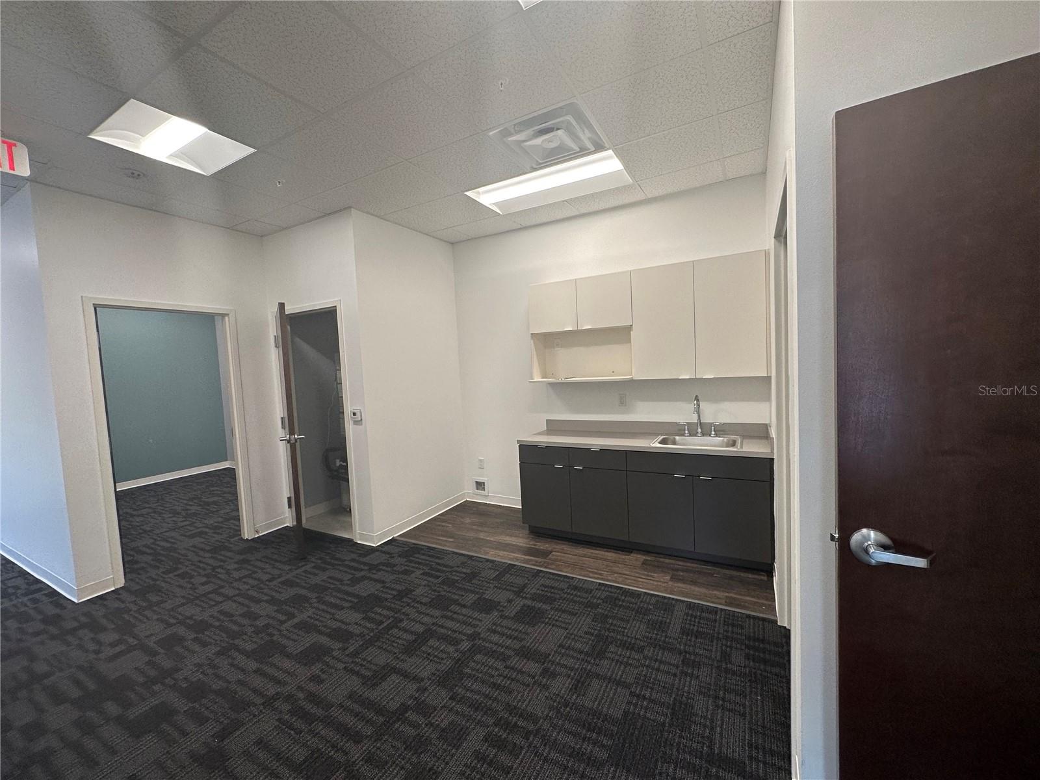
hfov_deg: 102.1
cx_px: 520
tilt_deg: -3.3
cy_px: 390
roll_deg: +2.9
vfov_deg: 85.7
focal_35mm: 14
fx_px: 421
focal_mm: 2.22
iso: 100
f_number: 2.2
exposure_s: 1/120
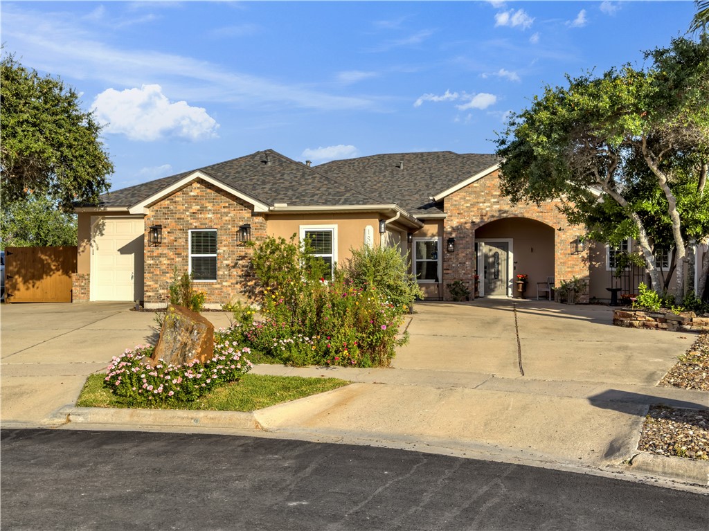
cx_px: 354
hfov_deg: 55.4
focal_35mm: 33
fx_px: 676
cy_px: 266
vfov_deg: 42.9
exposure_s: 1/4700
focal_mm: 6.76
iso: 64
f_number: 1.8
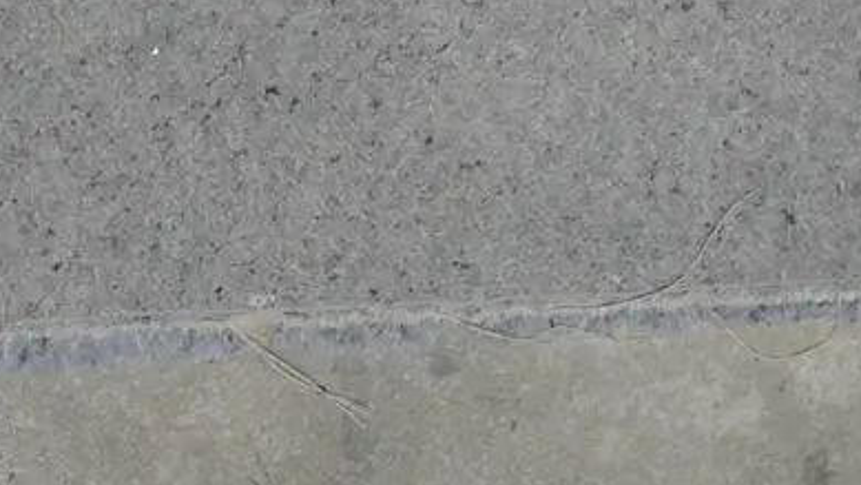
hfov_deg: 14.2
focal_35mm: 149
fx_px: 3402
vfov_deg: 8.1
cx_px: -35
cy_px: -80
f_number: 5.3
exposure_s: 1/60
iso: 640
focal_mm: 26
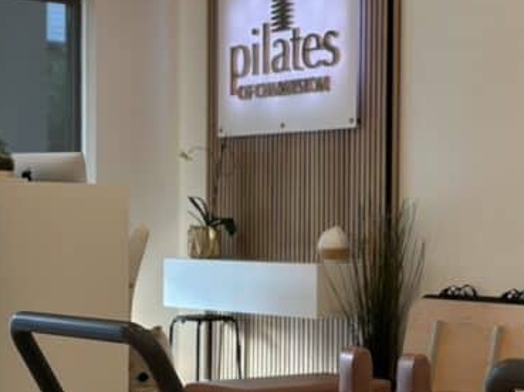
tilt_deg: -1.9
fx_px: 1512
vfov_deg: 14.7
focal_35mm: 100
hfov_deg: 19.6
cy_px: 254
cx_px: 358
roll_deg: +0.1
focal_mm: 6.86
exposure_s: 1/60
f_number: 1.78
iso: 125
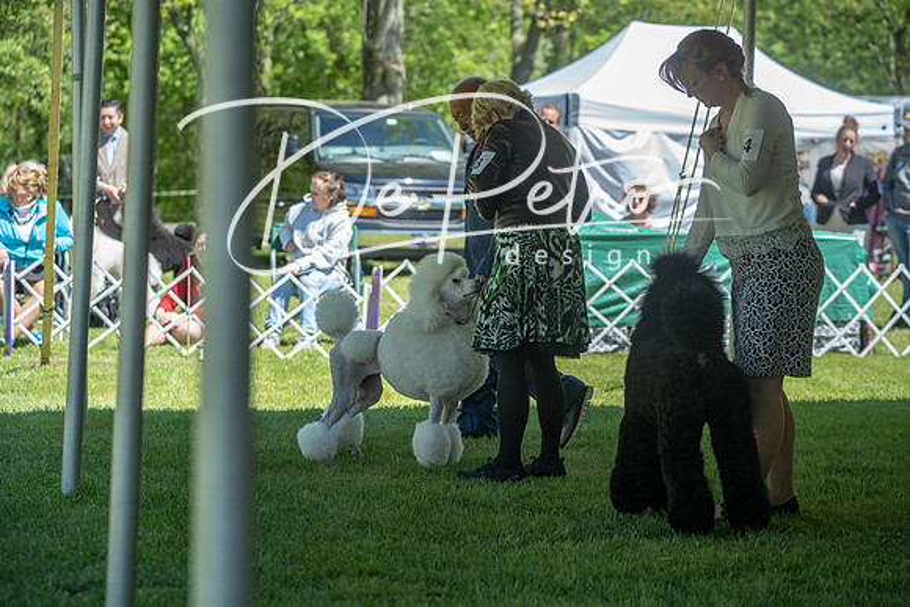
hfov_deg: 19.5
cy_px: 304
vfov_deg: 13.0
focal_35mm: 105
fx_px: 2655
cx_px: 455
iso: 640
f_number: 5
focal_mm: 105
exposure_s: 1/1000
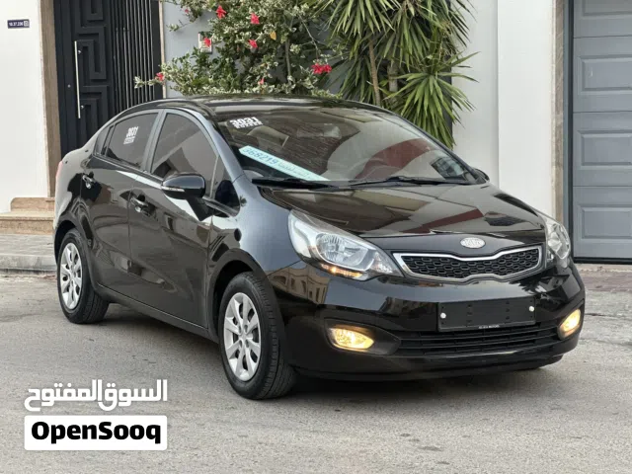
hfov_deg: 25.3
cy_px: 237
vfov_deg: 19.1
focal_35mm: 77
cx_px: 316
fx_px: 1406
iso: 250
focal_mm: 9
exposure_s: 1/115
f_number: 2.8
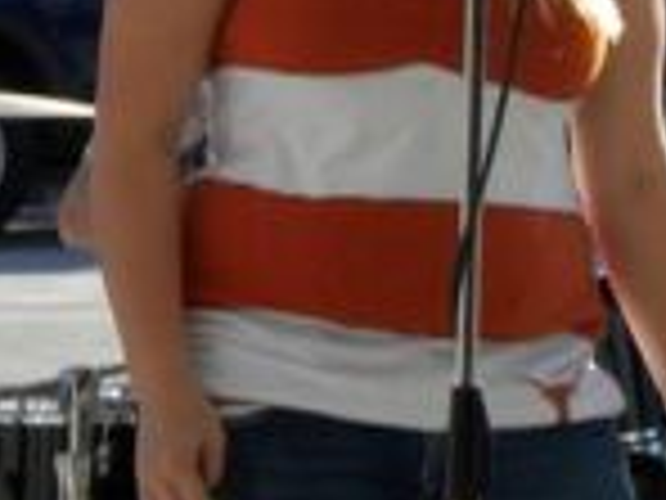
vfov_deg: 5.0
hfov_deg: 6.7
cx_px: 490
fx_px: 5656
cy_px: 45
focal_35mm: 294
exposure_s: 1/317
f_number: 6.5
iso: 100
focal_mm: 12.3
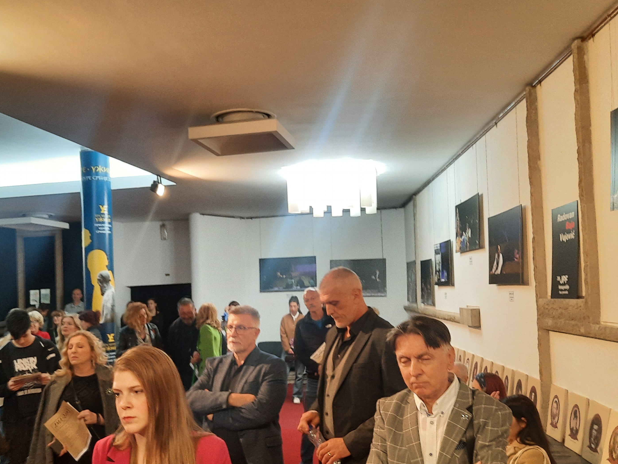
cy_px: 284
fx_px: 643
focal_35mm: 36
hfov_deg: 51.3
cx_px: 277
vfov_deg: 39.4
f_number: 2
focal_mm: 4.6
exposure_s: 1/25
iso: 400
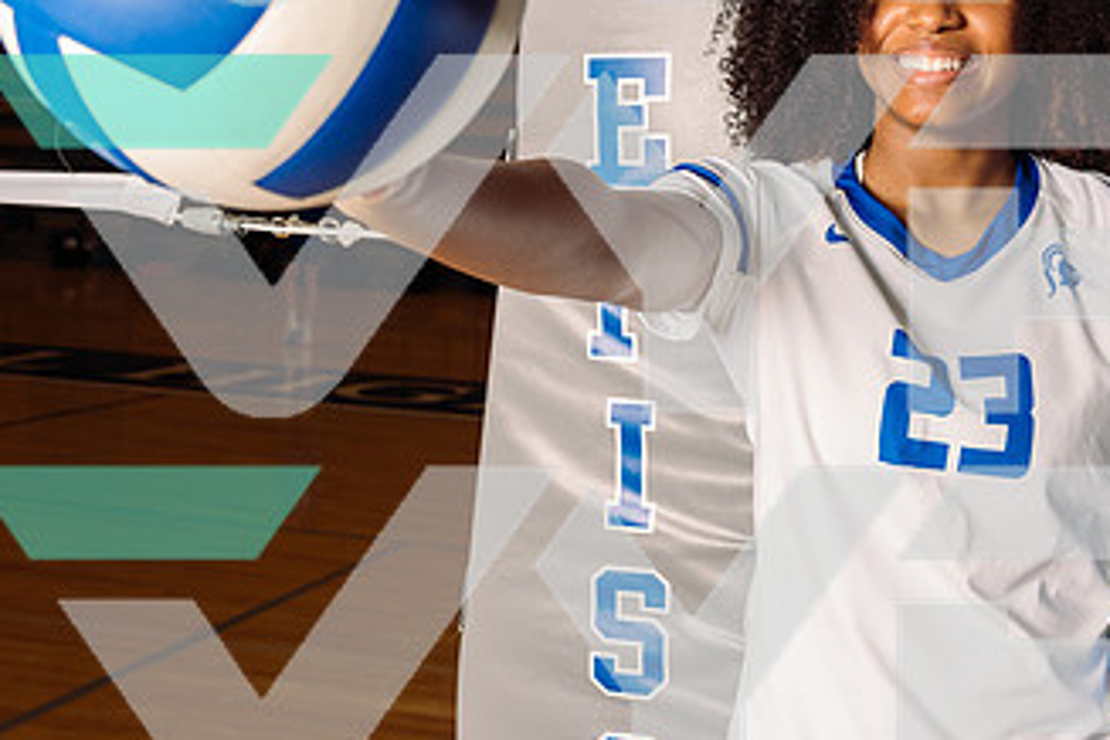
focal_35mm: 55
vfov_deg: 24.5
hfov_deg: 35.4
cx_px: 842
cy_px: 236
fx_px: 1696
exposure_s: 1/200
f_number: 5.6
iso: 200
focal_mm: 31
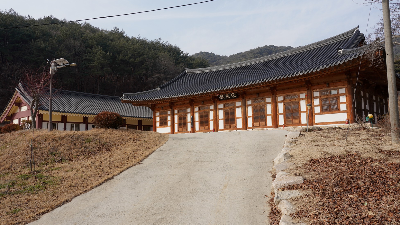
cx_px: 198
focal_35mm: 30
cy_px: 114
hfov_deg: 64.3
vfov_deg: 38.9
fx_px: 318
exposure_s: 1/100
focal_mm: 28
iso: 200
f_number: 16
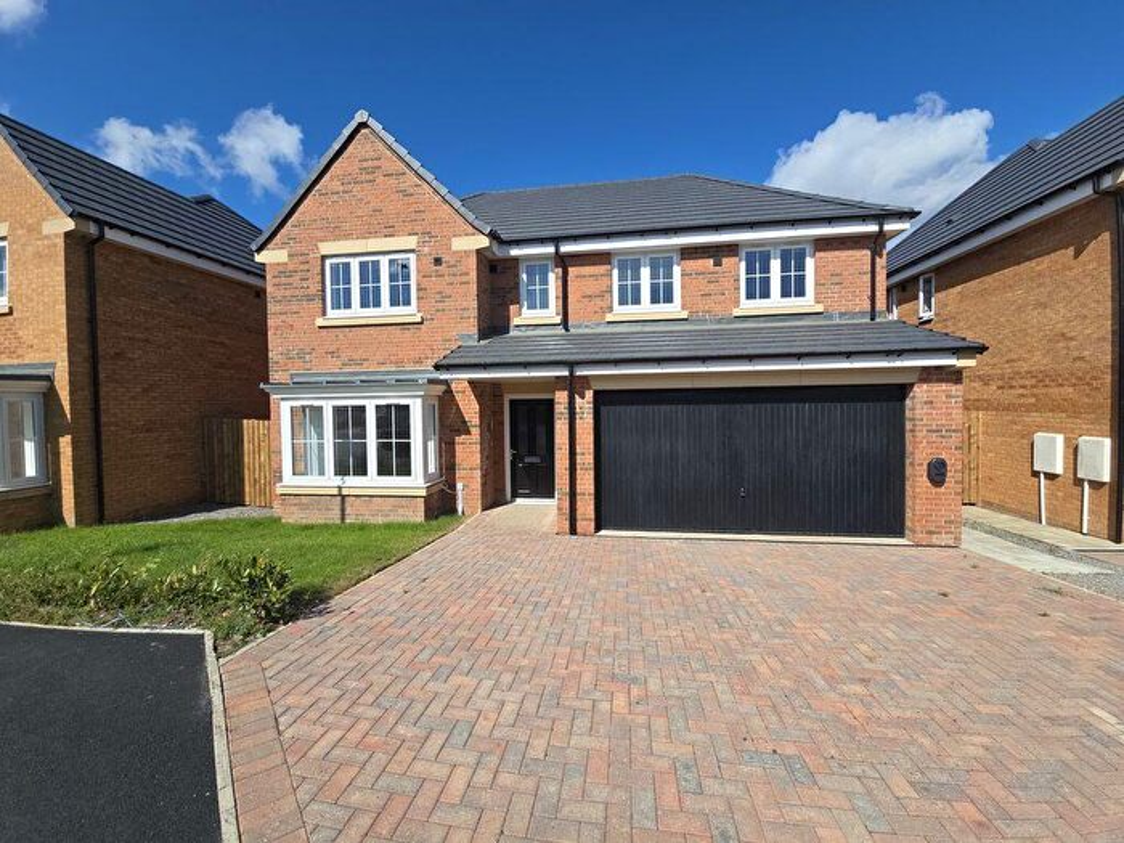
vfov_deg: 89.9
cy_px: 422
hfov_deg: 106.2
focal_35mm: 13
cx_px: 562
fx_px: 422
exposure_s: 1/2650
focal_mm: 2.2
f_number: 2.2
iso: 50
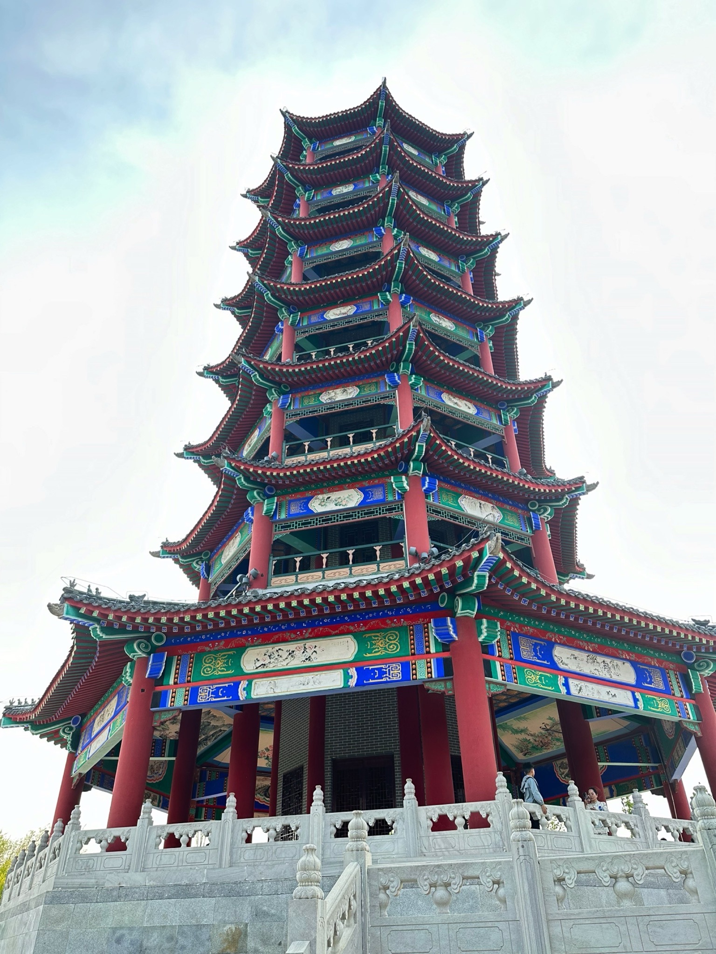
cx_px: 358
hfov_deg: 56.8
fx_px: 662
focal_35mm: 24
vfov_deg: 71.6
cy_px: 477
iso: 80
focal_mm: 6.86
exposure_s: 1/836
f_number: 1.78
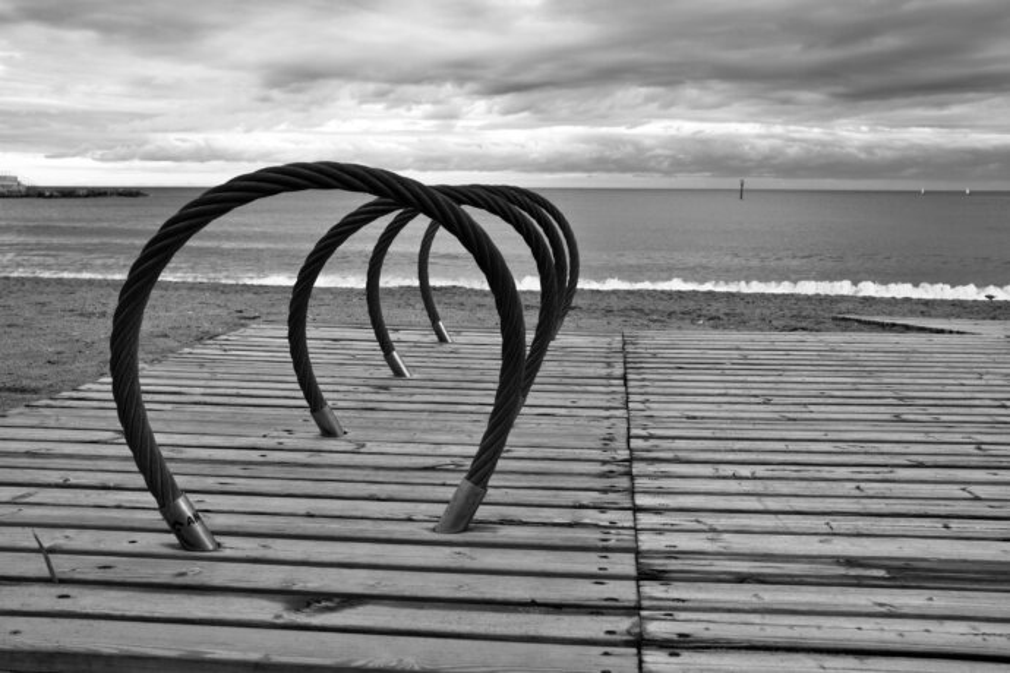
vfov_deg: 37.9
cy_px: 336
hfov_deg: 54.4
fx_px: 982
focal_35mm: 35
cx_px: 505
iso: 200
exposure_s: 1/170
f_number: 5.6
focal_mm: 23
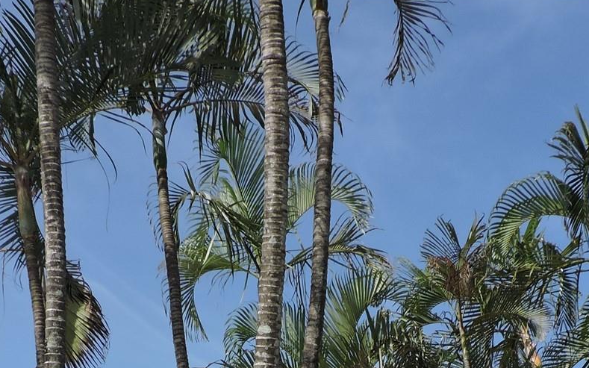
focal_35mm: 66
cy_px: 565
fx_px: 1059
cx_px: 304
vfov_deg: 17.5
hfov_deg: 31.1
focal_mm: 4.3
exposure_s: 1/1600
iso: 110
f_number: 3.3
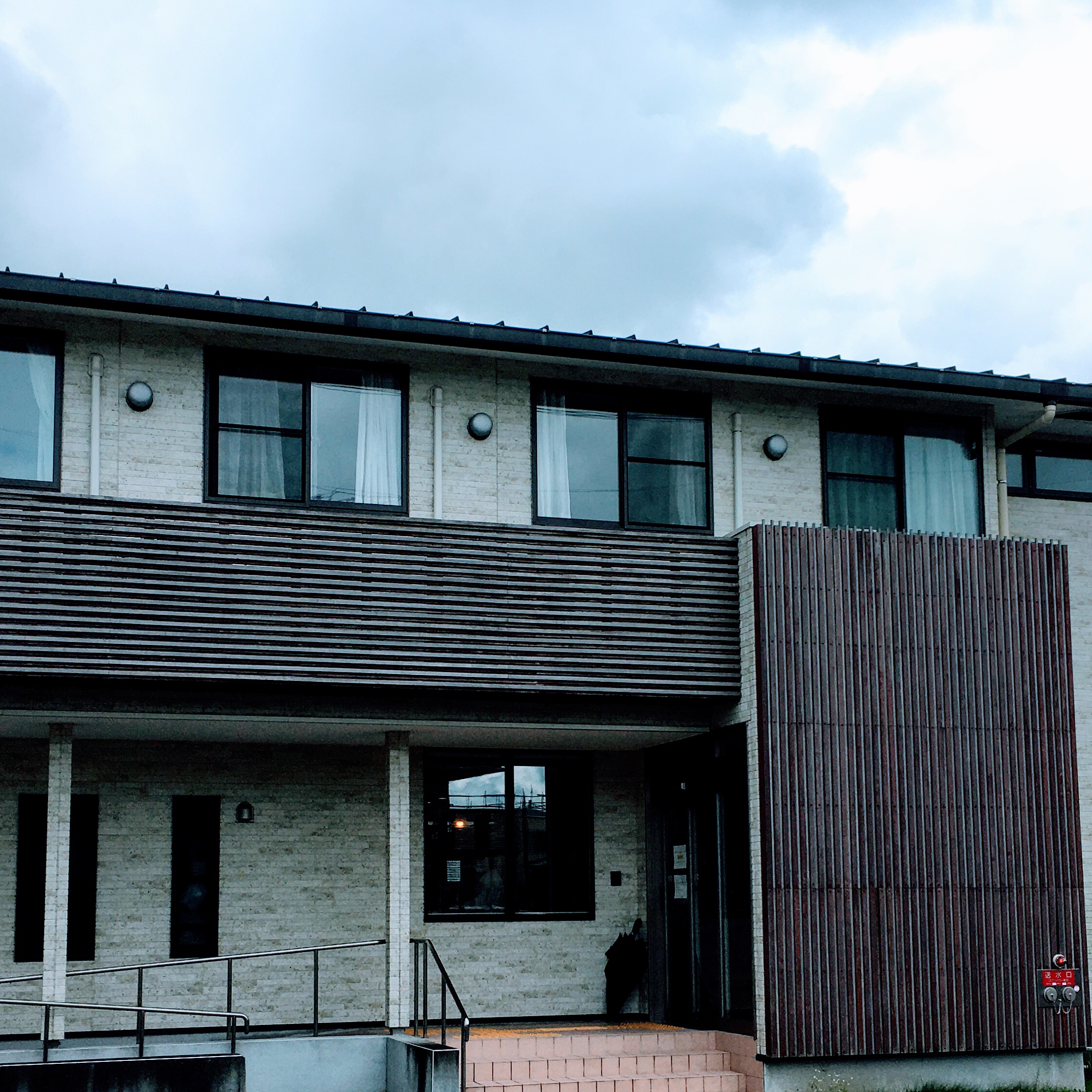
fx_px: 1642
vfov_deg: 36.5
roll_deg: +0.8
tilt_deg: +7.5
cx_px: 556
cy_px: 704
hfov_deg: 36.8
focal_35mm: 46
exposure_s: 1/1221
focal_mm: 4.15
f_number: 2.2
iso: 25
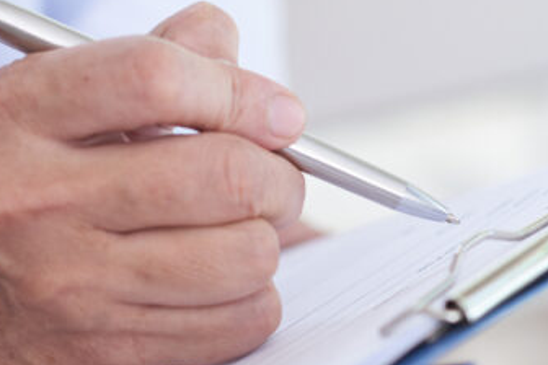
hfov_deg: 11.6
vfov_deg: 7.8
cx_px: 416
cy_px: 112
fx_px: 2694
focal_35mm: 177
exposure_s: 1/250
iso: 200
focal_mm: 85
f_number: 4
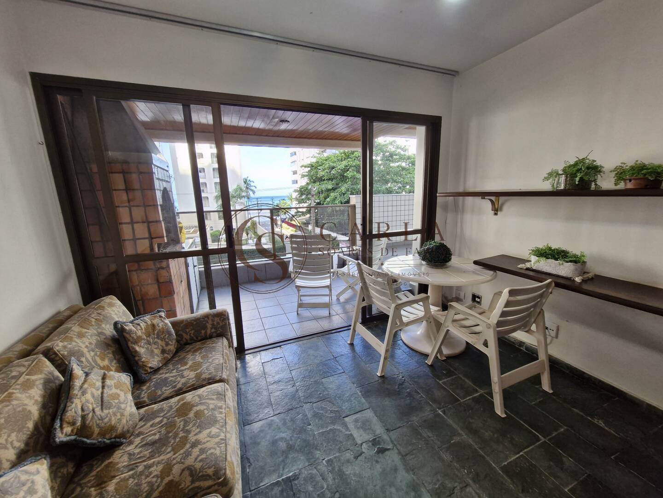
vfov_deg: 89.9
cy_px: 249
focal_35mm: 13
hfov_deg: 106.2
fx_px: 249
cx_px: 332
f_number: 2.2
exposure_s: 1/120
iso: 80
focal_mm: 1.74
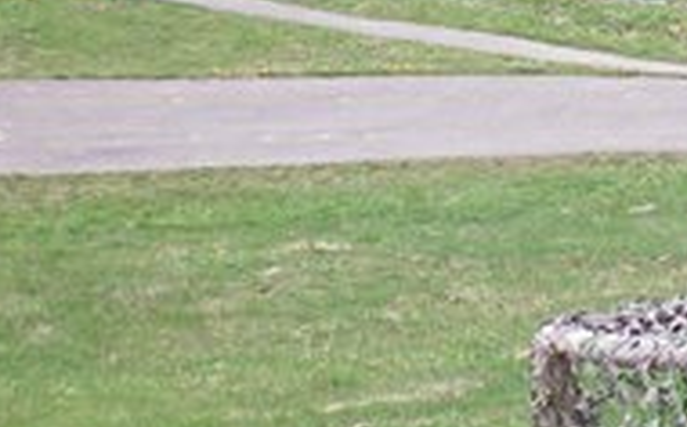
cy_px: -47
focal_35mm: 136
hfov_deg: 15.1
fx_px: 2542
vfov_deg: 9.5
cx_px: 676
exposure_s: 1/500
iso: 64
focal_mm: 6.3
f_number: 3.1
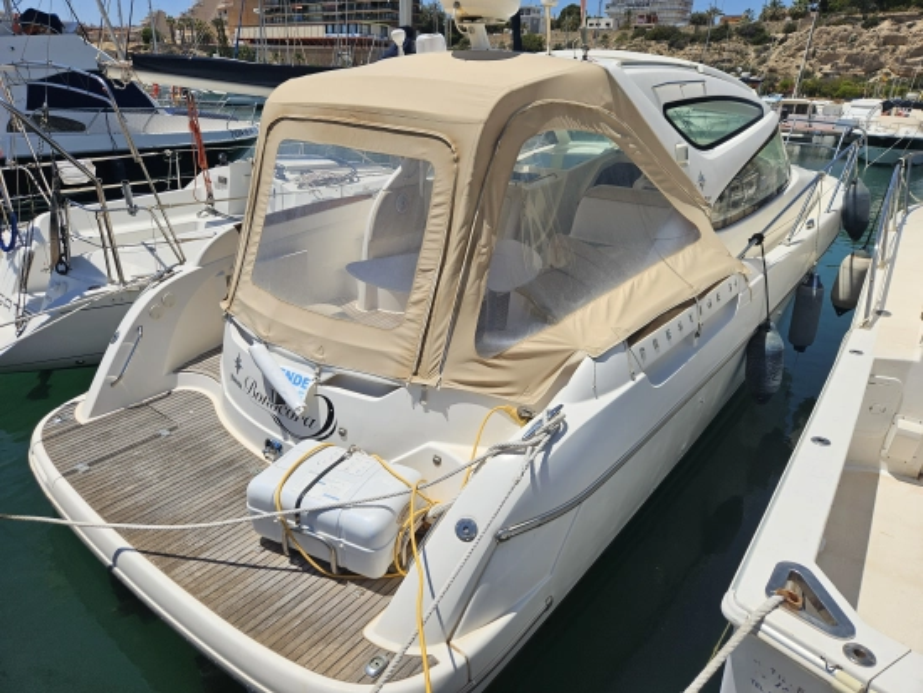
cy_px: 346
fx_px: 614
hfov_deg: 73.9
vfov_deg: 58.9
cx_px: 462
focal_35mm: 23
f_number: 1.8
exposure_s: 1/5048
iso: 25
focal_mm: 5.4
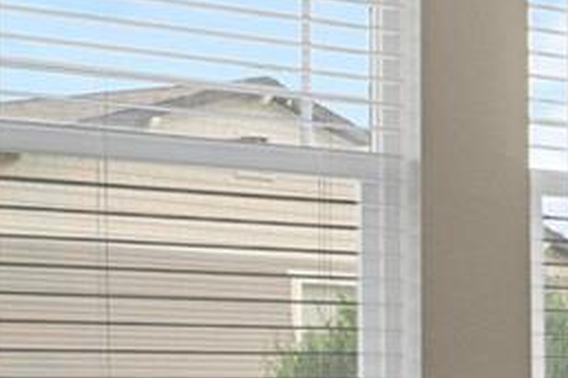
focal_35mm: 106
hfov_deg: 11.0
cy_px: 411
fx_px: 1671
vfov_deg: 12.7
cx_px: 1761
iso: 250
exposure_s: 1.3
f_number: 8
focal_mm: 17
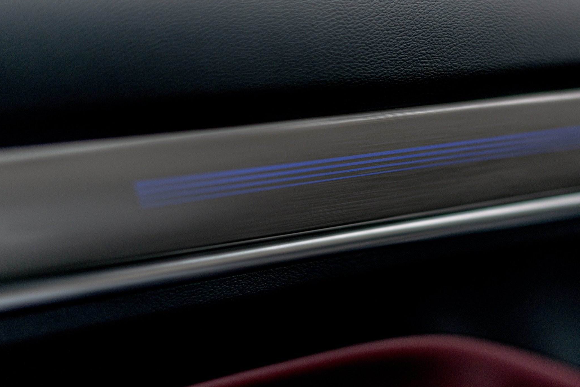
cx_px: 344
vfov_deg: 21.9
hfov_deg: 32.3
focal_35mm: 62
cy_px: 184
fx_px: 999
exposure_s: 1/160
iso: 500
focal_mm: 50
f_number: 2.2
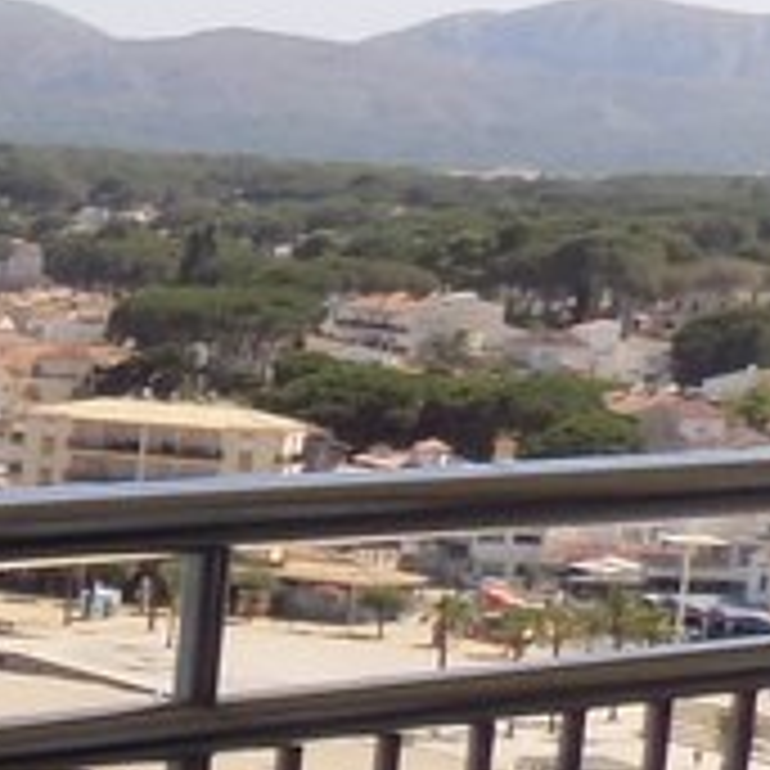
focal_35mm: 143
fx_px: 3599
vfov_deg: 12.1
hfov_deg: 9.7
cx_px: -1441
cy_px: 806
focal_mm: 4
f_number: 3.1
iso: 80
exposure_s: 1/1250
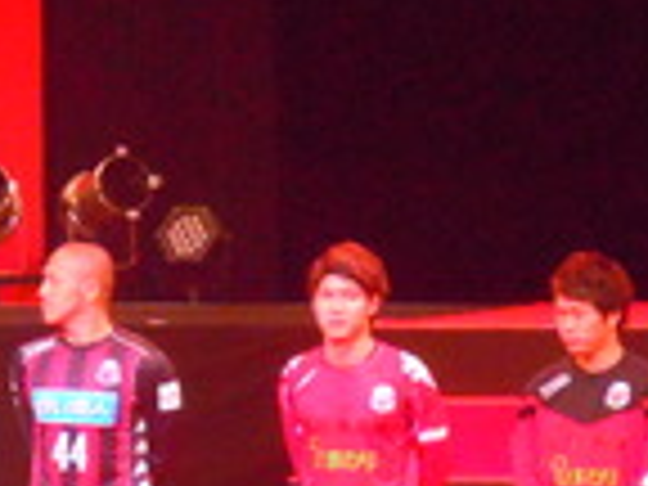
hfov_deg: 3.0
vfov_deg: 2.2
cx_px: 184
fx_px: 12467
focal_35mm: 666
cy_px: 403
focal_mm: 41.2
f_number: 4.8
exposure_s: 1/250
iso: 3200
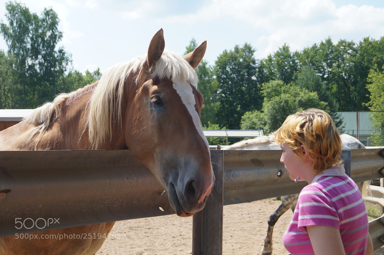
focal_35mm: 52
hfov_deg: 37.9
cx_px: 192
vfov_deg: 25.7
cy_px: 128
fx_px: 559
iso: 320
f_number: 4.5
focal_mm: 35
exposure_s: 1/2000
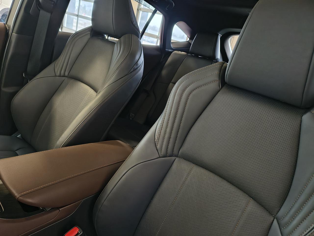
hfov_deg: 71.6
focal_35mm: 24
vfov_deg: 56.8
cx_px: 157
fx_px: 218
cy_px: 118
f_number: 1.8
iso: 1089
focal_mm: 5.56
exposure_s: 1/60
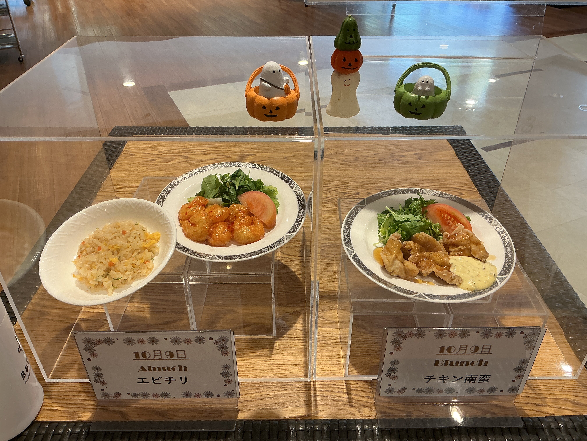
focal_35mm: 29
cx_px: 294
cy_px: 220
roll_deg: +0.9
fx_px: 492
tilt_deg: -35.0
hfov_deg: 61.7
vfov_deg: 48.2
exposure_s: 1/60
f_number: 1.8
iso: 50
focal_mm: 3
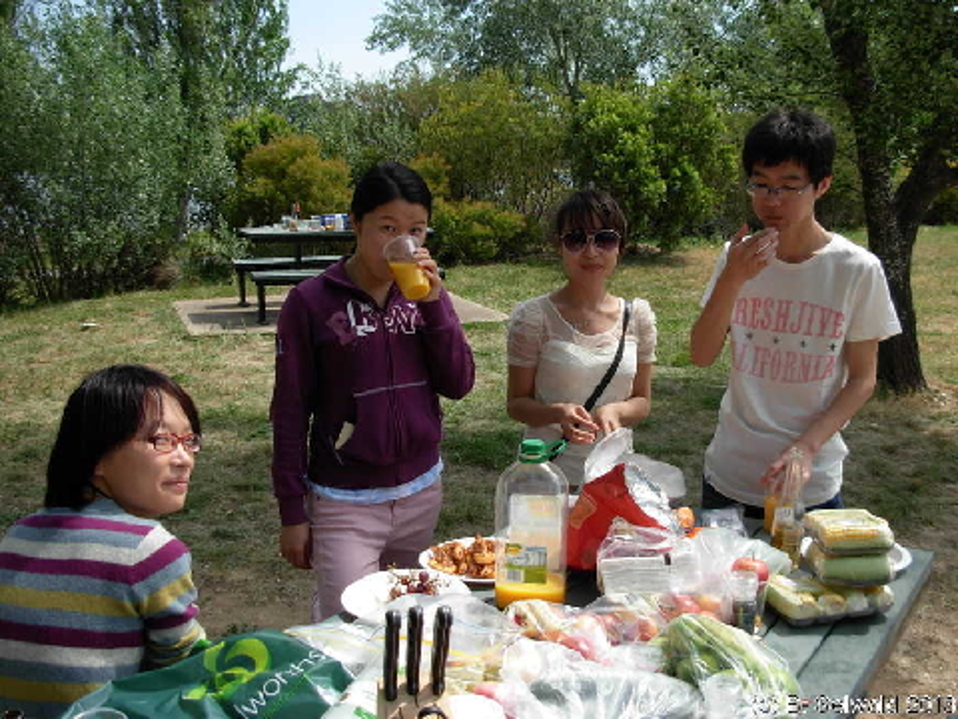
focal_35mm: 38
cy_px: 360
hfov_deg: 49.0
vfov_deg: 37.7
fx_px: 1052
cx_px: 479
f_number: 2.9
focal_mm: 6.3
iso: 79
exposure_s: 1/939
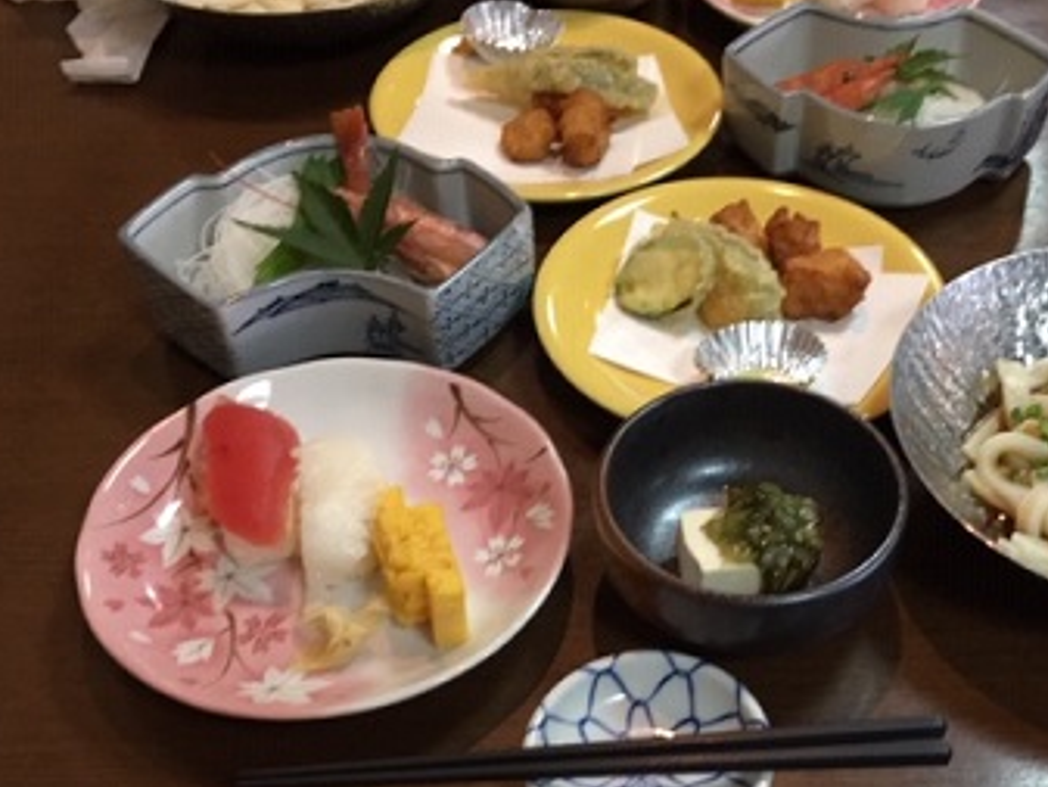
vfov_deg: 32.5
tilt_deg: -48.8
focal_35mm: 44
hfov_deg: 42.2
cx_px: 725
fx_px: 1333
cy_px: 557
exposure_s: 1/15
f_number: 2.2
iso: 200
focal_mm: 4.15
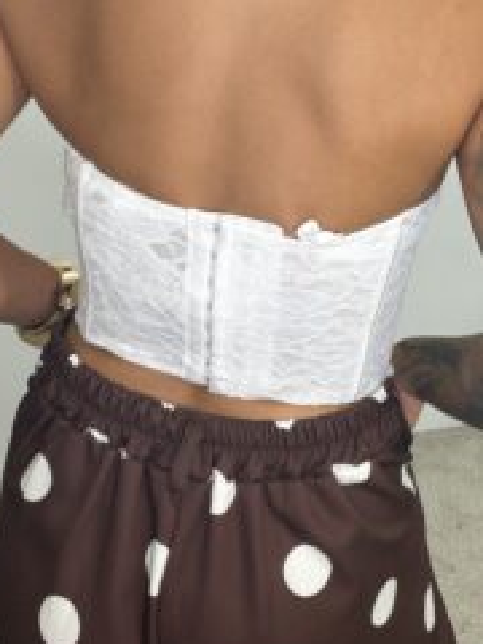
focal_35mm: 50
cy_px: 142
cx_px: 327
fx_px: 930
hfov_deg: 28.9
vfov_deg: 37.0
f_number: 1.9
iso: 64
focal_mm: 2.71
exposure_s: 1/111
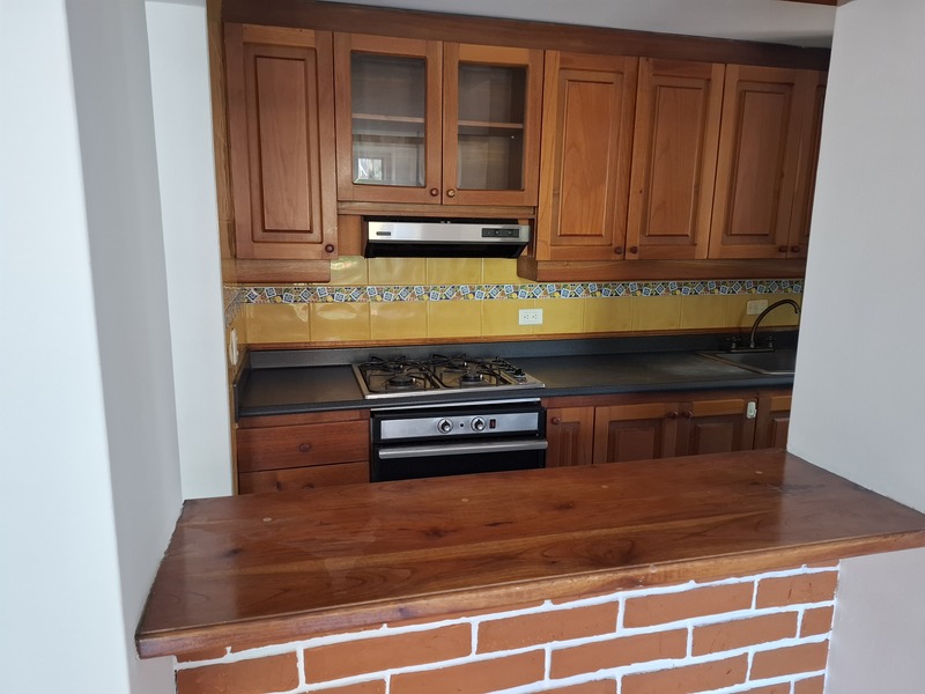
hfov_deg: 73.9
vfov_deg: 58.9
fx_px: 615
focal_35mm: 23
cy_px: 347
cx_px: 462
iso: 320
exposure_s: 1/60
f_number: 1.8
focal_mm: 5.54
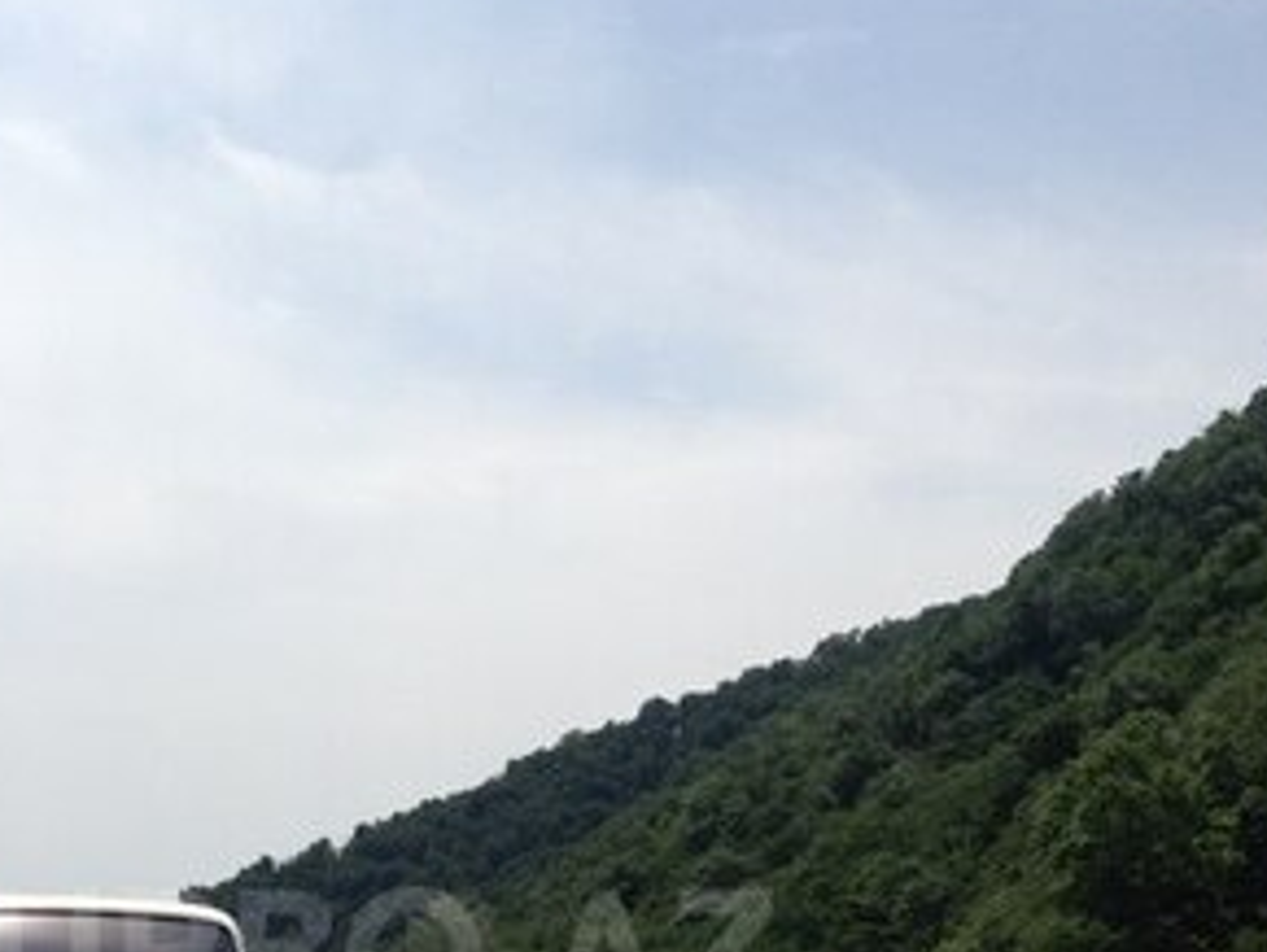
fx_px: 2747
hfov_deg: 25.7
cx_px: 328
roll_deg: -2.1
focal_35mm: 75
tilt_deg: +0.5
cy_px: 954
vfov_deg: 19.1
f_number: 2.4
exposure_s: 1/2463
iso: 50
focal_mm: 4.12
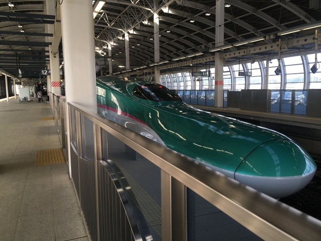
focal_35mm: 29
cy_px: 120
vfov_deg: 48.2
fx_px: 269
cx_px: 160
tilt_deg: -7.9
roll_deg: +0.0
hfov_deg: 61.7
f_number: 2.2
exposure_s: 1/123
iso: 25
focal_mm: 4.15
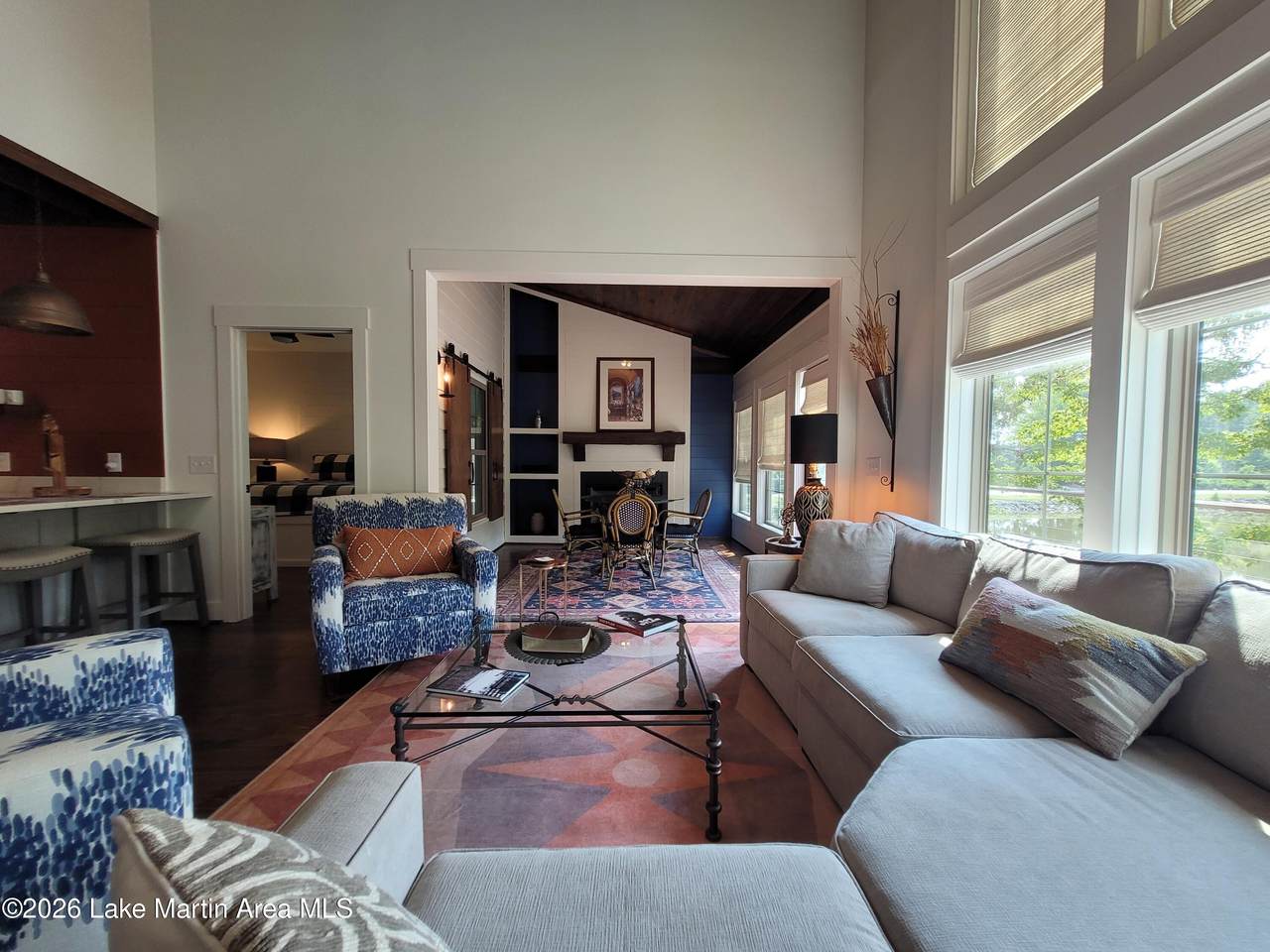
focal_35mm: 13
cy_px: 476
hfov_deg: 106.2
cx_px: 635
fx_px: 477
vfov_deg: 89.9
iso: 64
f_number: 2.2
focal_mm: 1.74
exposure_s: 1/60
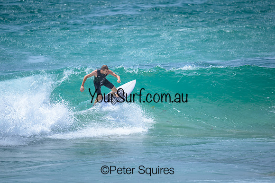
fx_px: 6112
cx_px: 138
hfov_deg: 2.6
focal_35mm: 800
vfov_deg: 1.7
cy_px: 92
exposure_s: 1/3200
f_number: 6.3
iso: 1000
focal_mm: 800
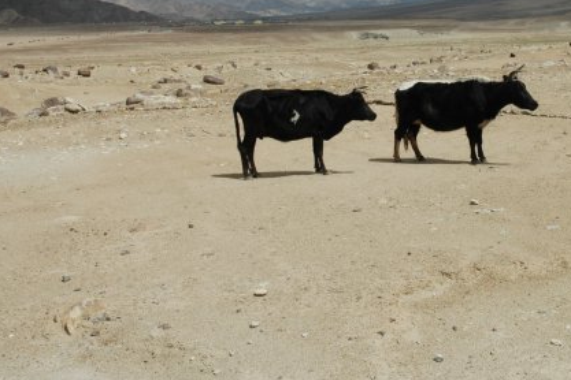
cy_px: 98
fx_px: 904
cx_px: 380
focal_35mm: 57
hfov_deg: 34.7
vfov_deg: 23.6
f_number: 22
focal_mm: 22
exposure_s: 1/250
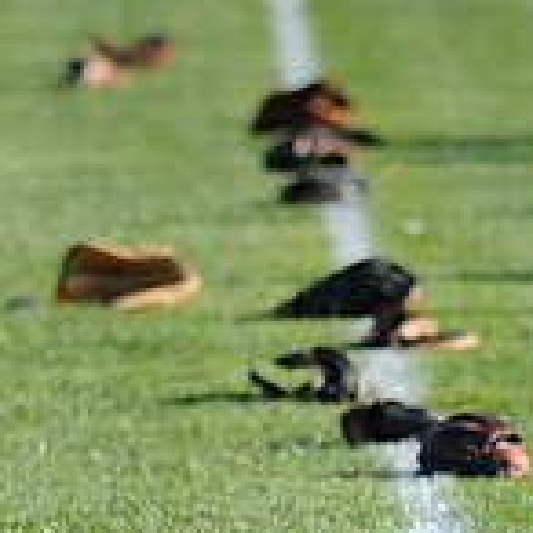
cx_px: 371
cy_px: 763
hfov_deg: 1.5
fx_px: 20504
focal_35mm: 1177
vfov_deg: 1.5
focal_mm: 300
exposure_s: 1/1000
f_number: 4
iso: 200
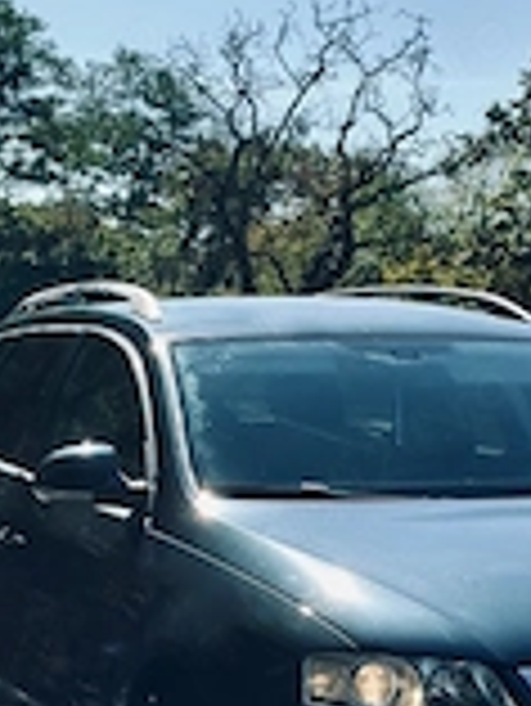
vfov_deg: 16.1
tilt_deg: -0.6
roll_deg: -0.8
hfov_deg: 12.1
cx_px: 454
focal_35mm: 122
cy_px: 531
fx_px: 2492
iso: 80
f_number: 1.78
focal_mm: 6.86
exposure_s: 1/3058
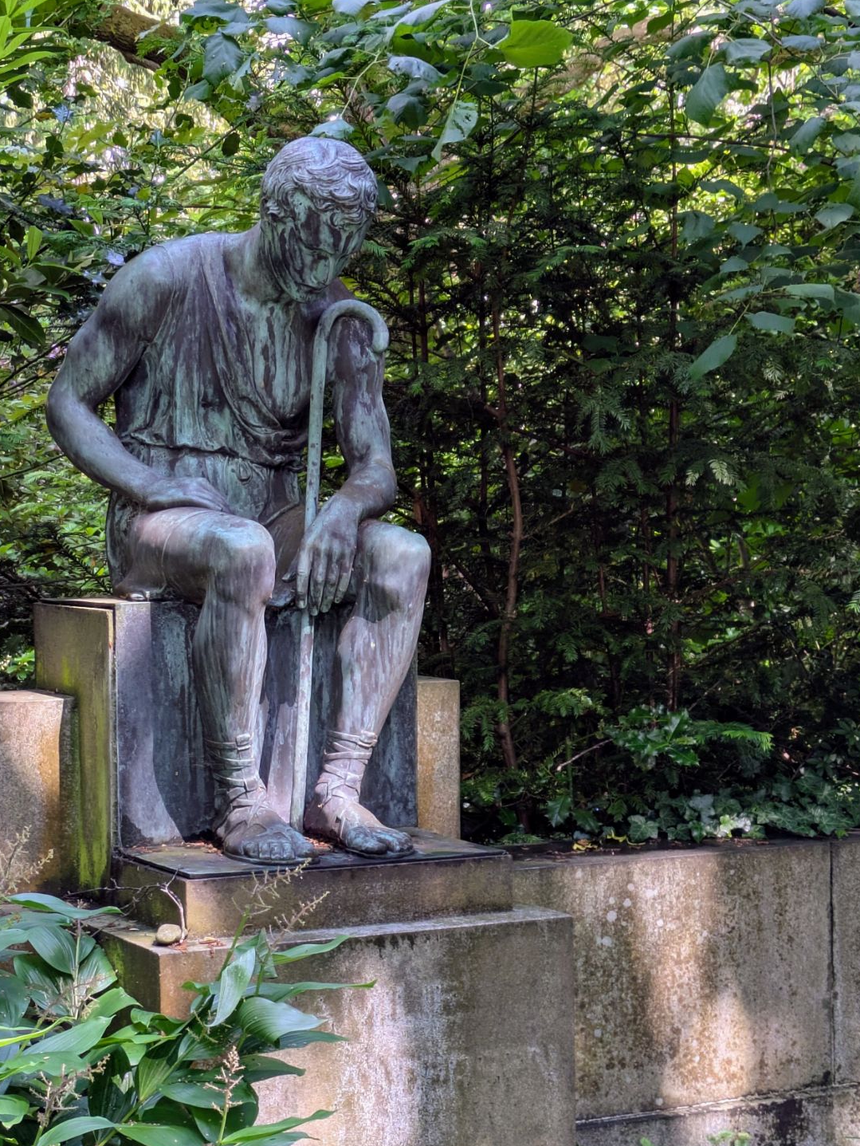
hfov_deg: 20.7
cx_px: 296
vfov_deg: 27.4
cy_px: 648
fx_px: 2350
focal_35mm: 71
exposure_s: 1/101
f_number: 1.89
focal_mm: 5.43
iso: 39
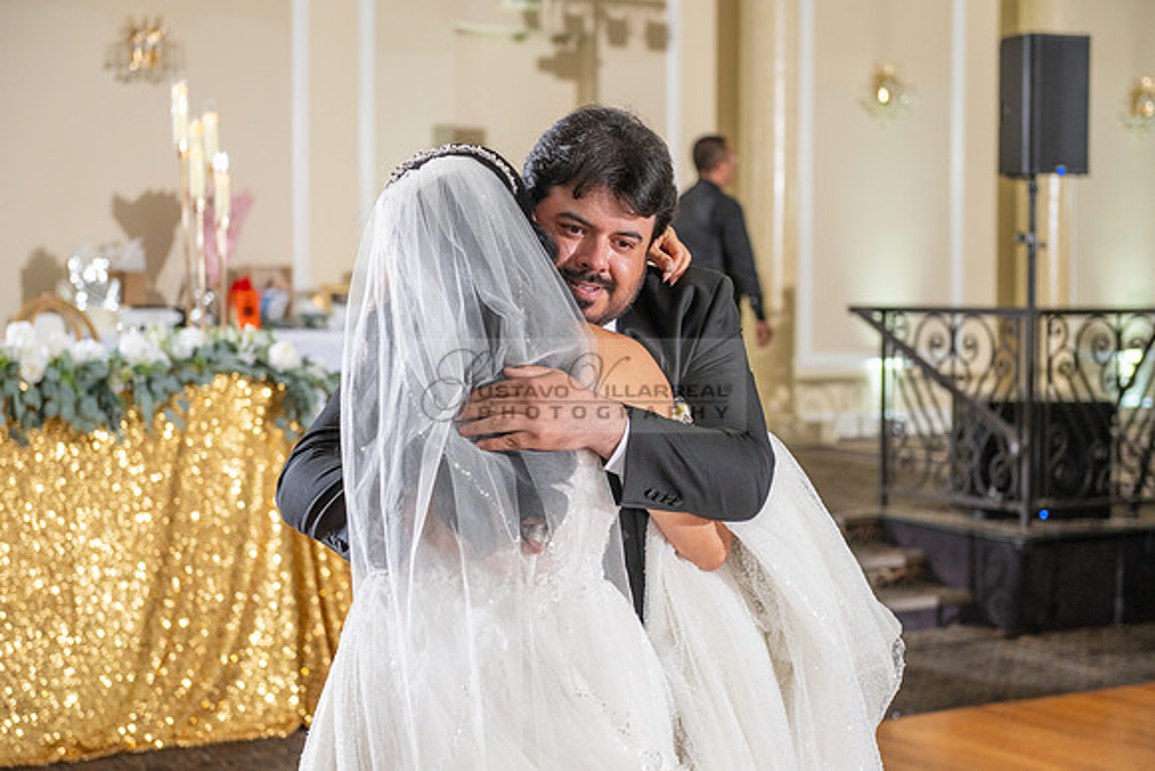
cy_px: 386
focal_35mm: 70
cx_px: 578
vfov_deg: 19.5
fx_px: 2246
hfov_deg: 28.8
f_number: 4
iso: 800
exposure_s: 1/160
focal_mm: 70
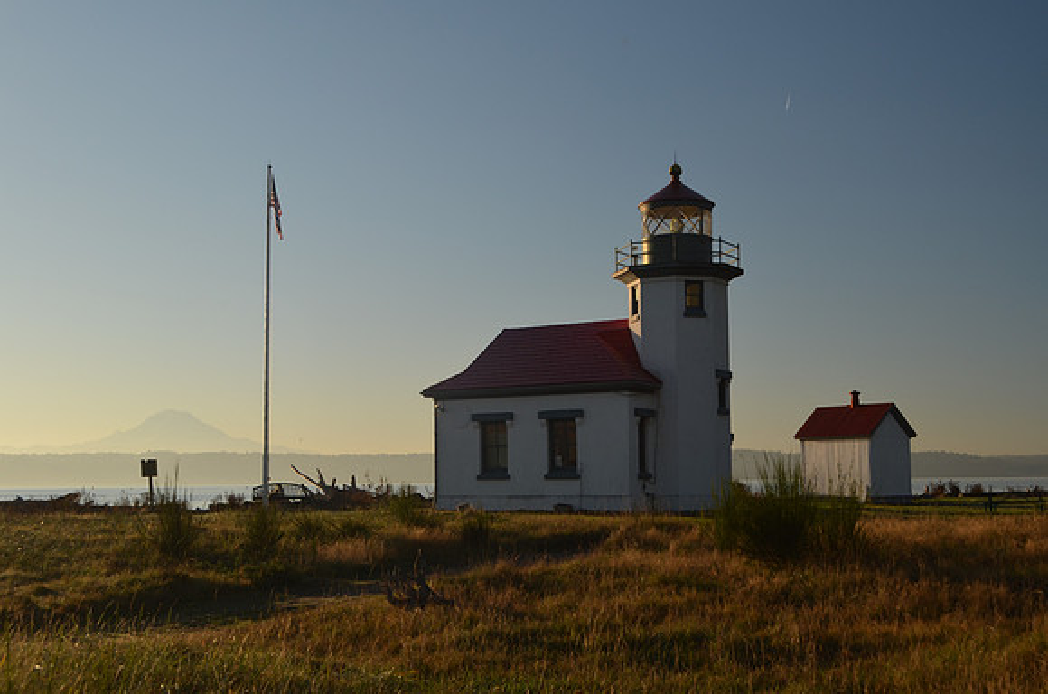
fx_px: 1307
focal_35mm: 45
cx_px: 524
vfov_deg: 29.7
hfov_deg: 43.7
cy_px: 347
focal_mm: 30
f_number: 7.1
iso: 200
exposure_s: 1/200
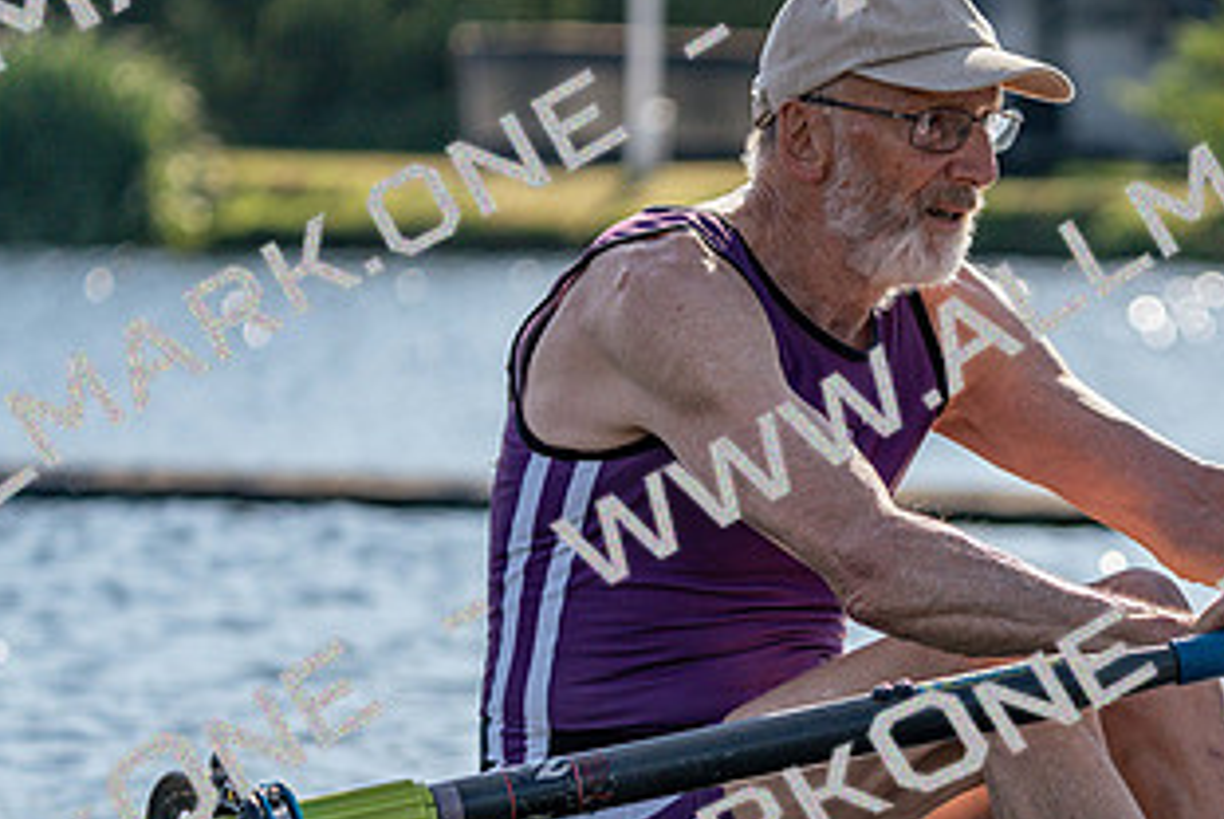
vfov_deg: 3.7
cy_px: 597
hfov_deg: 5.5
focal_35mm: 373
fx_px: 12694
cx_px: 1039
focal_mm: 200
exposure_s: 1/1600
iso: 200
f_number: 5.6
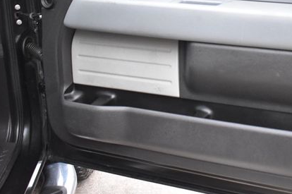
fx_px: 527
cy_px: 52
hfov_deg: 30.5
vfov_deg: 20.7
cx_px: 217
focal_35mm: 65
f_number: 4.2
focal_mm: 28
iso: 3200
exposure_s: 1/100
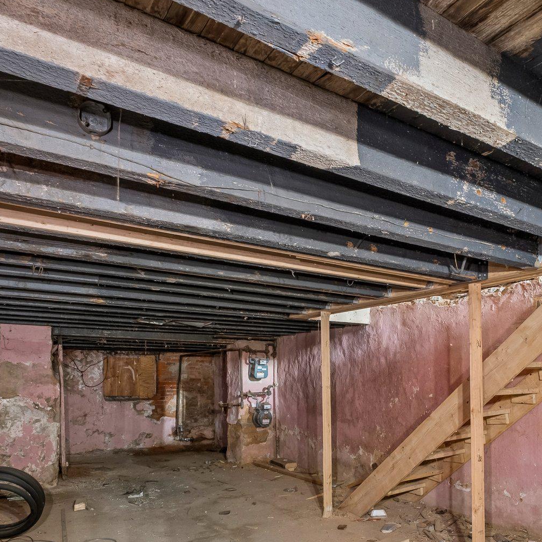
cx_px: 370
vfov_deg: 60.0
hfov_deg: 59.2
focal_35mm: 26
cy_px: 345
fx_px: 461
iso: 250
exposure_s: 15
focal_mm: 10
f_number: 8
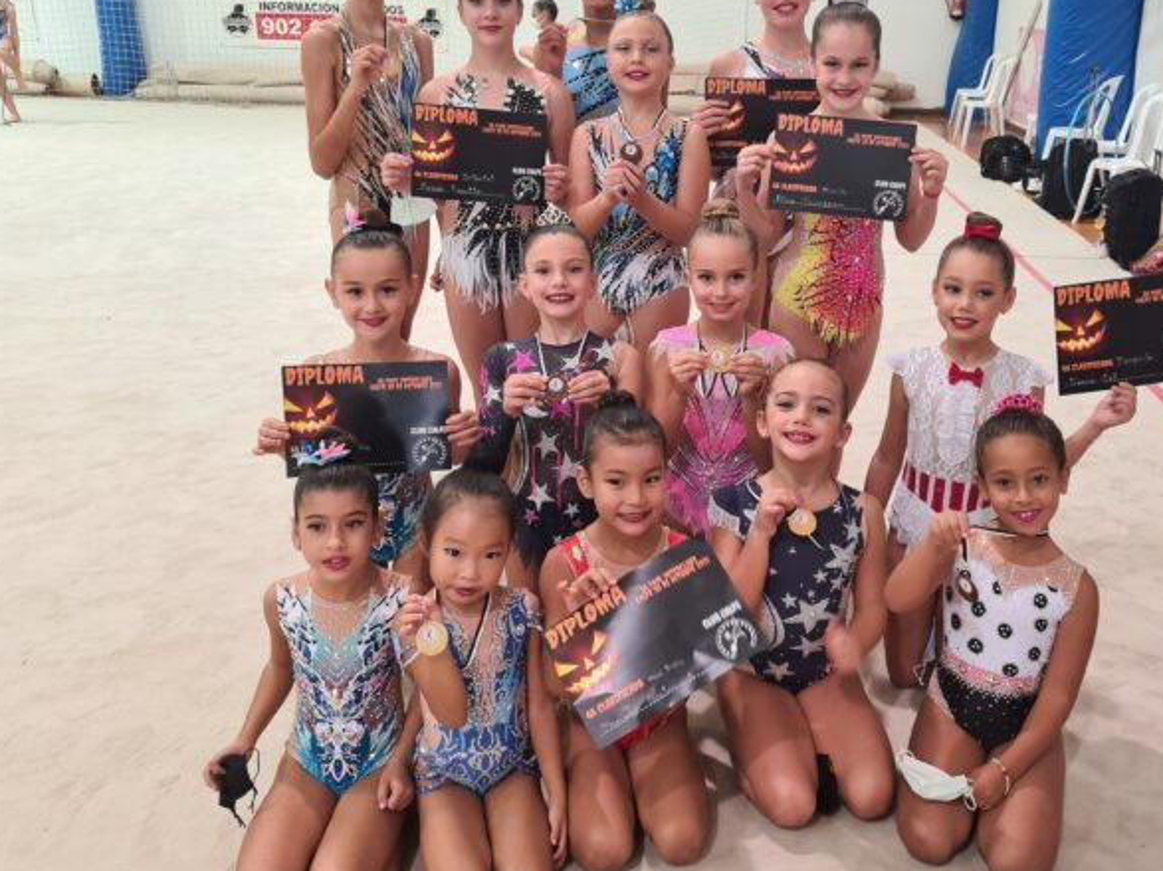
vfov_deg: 41.5
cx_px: 686
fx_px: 1142
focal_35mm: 34
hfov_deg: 53.7
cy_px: 339
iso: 250
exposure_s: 1/50
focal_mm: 5.4
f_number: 1.8
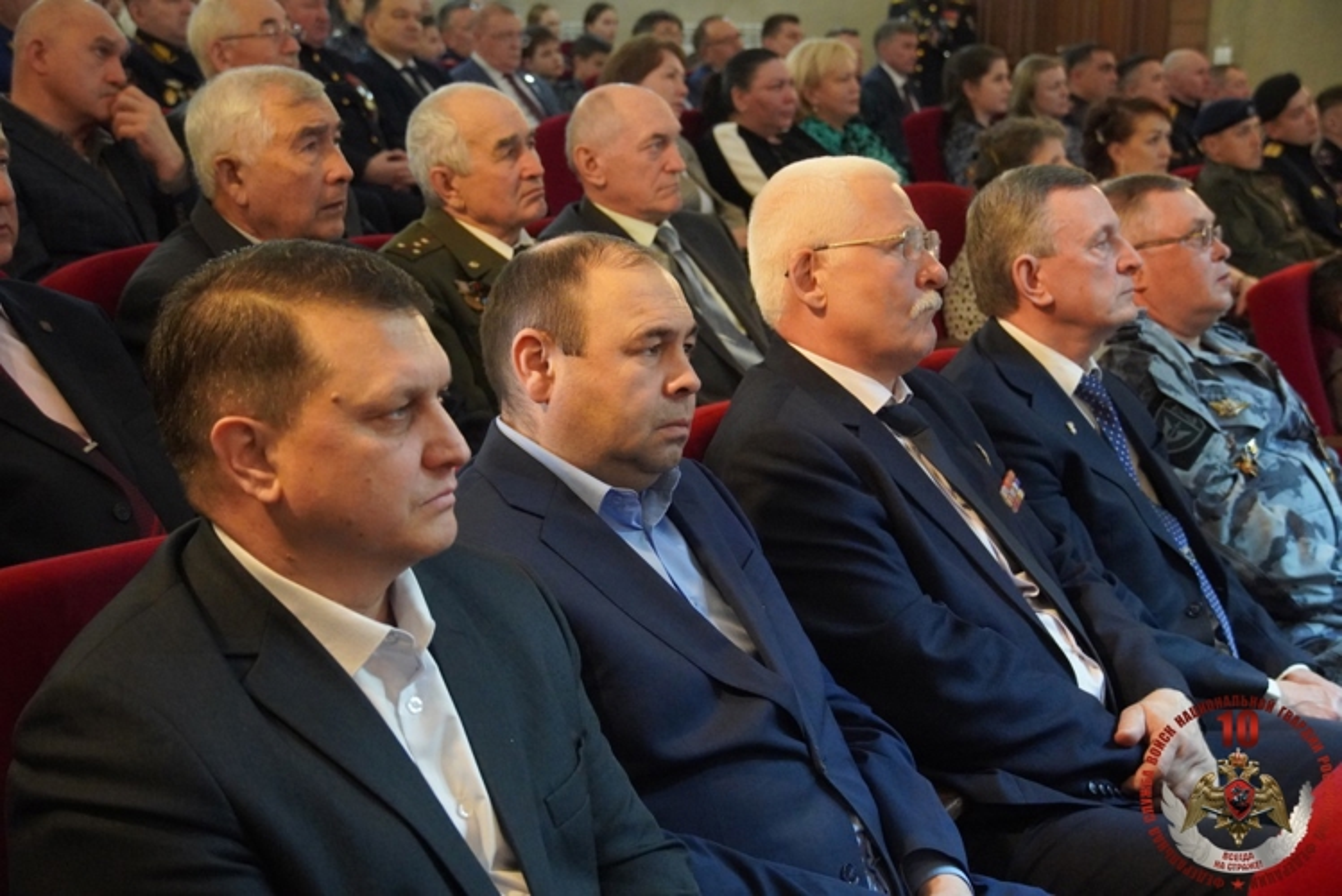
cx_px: 671
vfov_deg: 23.8
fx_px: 2126
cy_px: 448
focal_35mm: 57
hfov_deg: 35.0
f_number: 4.5
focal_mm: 38
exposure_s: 1/15
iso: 6400
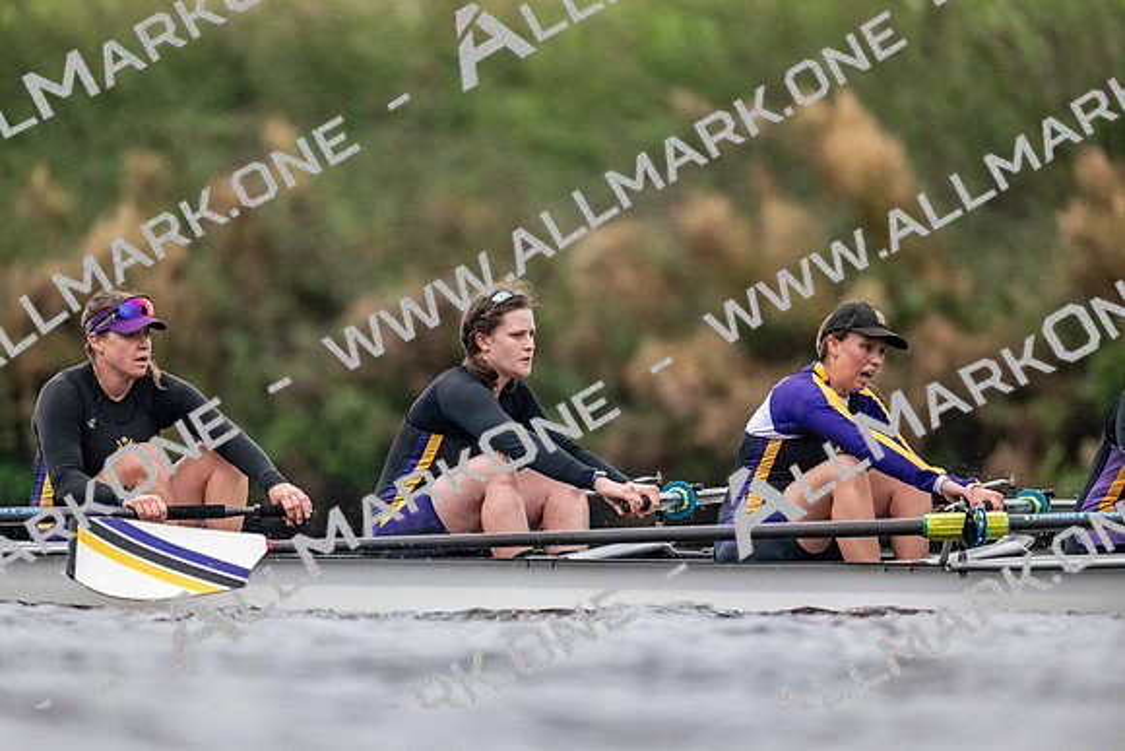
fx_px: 18754
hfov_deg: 3.4
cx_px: 562
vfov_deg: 2.3
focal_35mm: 600
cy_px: 376
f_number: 4
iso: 3600
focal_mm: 600
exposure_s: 1/2500
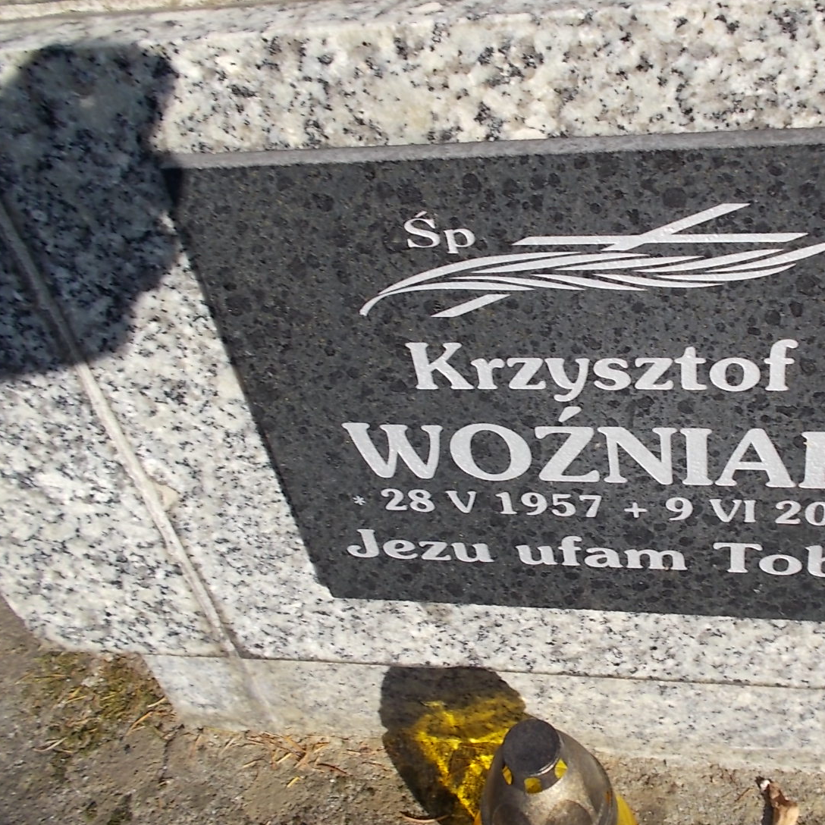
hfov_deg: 42.3
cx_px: 547
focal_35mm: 39
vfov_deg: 42.8
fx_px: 1052
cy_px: 384
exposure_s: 1/80
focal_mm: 5.3
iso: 80
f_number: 8.6
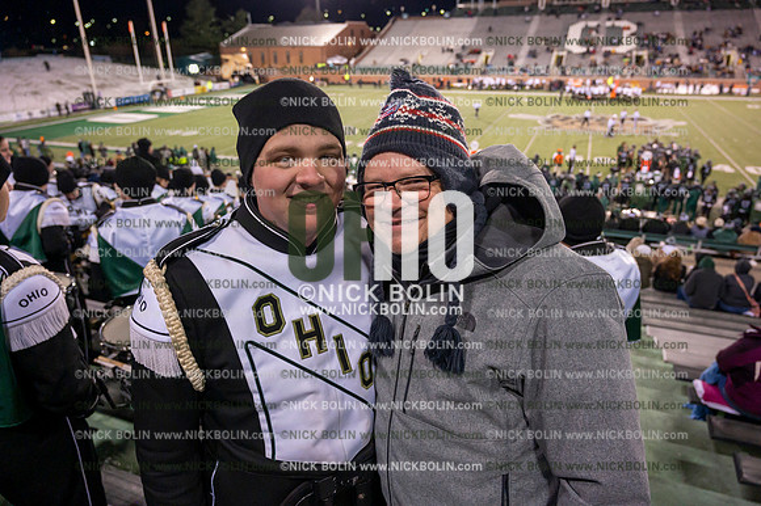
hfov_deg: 73.8
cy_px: 253
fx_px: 507
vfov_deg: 53.1
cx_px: 380
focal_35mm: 24
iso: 5000
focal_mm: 24
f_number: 4.5
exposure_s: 1/640
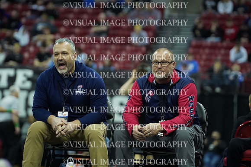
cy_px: 84
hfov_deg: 9.2
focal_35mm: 225
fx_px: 1568
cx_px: 126
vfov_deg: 6.1
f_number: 2.8
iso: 6400
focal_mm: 150
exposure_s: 1/1250
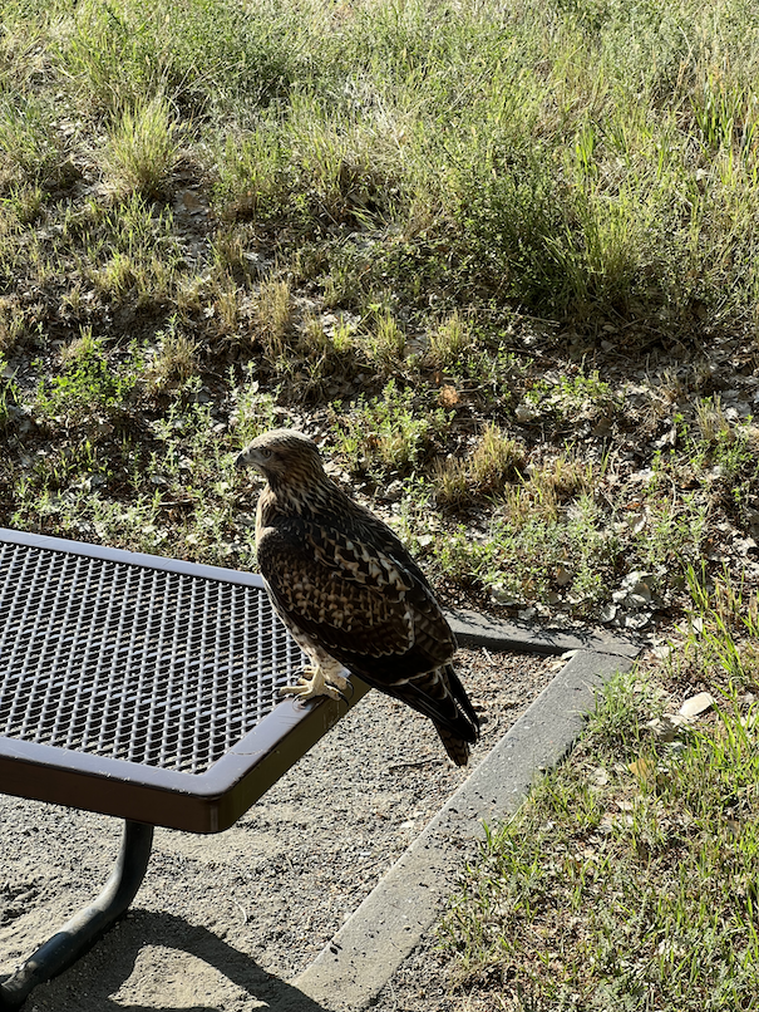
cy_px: 506
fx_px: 2250
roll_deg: -2.3
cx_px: 380
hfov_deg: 19.1
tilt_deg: -18.9
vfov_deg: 25.3
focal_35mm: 77
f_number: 2.8
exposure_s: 1/261
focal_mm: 9
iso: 32
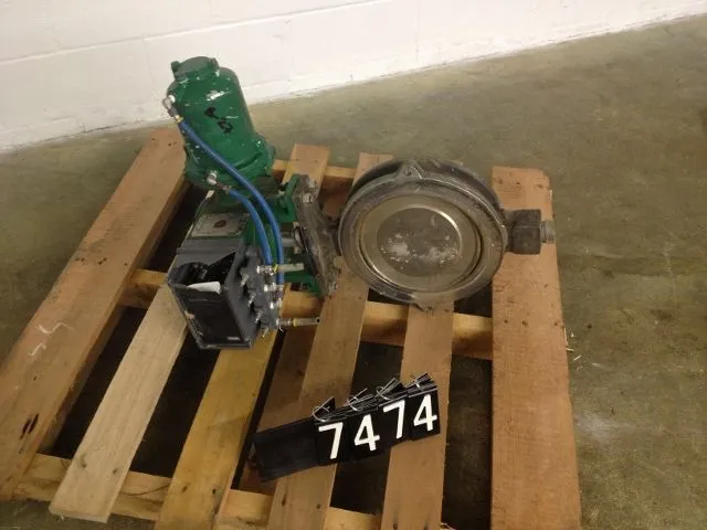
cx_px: 354
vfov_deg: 40.7
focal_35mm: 35
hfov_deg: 52.6
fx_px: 715
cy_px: 265
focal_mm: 4.28
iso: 200
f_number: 2.4
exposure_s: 1/20
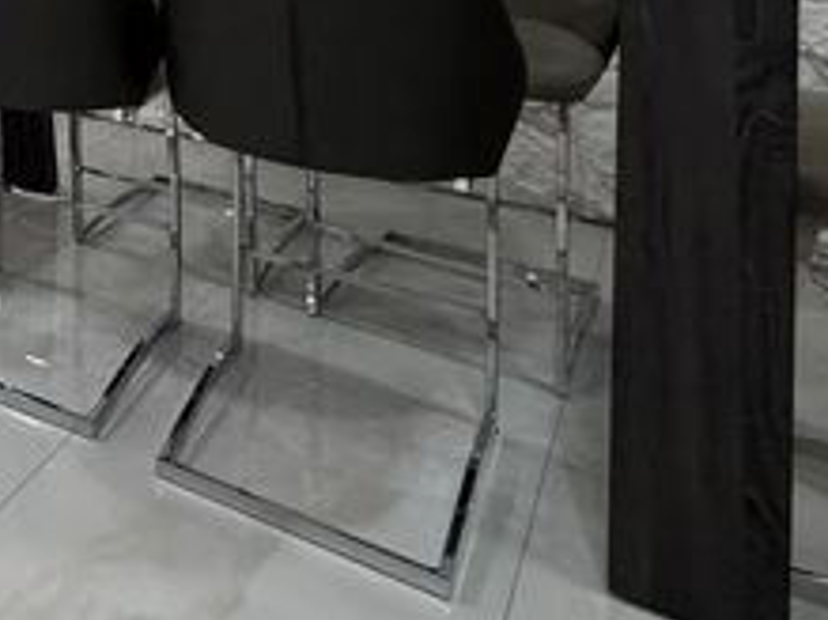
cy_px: -136
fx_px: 980
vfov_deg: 29.7
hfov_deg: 31.8
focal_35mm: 41
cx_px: -306
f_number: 2.2
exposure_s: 1/121
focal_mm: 2.22
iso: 250
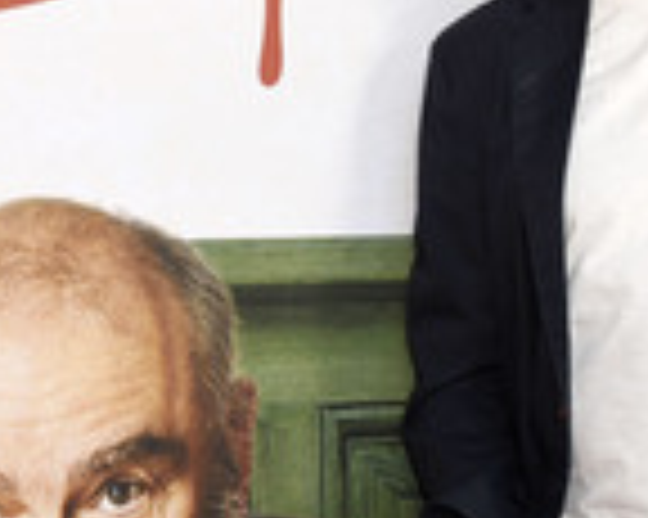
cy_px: 239
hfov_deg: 20.4
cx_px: 340
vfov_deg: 16.3
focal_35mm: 94
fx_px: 1802
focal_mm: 32
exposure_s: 1/160
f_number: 6.3
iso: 1000
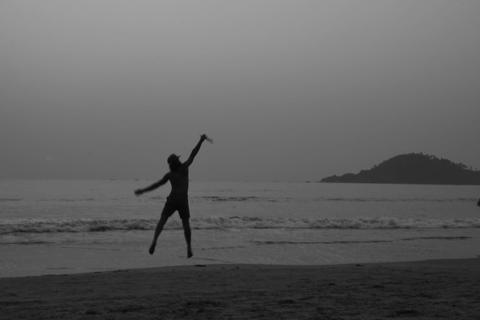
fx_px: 760
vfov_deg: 23.8
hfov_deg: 35.1
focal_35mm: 57
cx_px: 240
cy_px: 160
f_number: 18
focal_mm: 38
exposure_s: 1/40
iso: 320
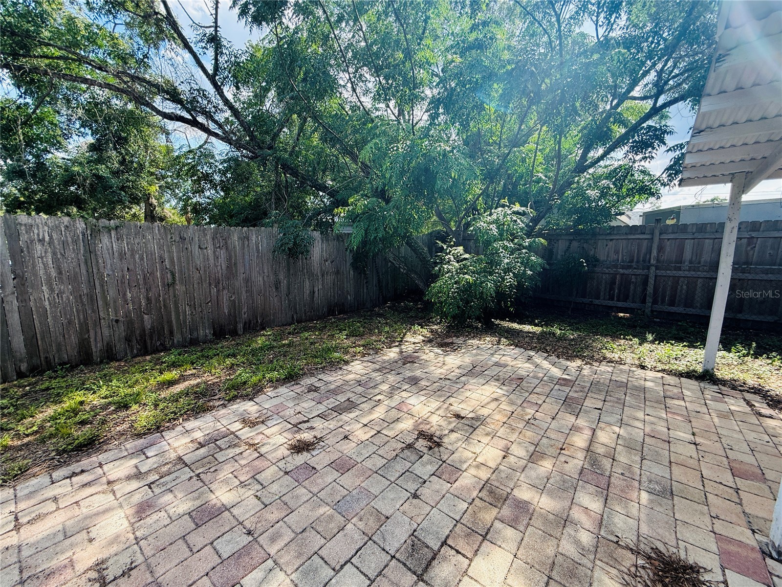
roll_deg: -0.2
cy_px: 294
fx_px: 316
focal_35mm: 14
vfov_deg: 85.7
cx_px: 391
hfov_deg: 102.1
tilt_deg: -7.1
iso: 50
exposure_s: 1/318
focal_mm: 2.22
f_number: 2.2
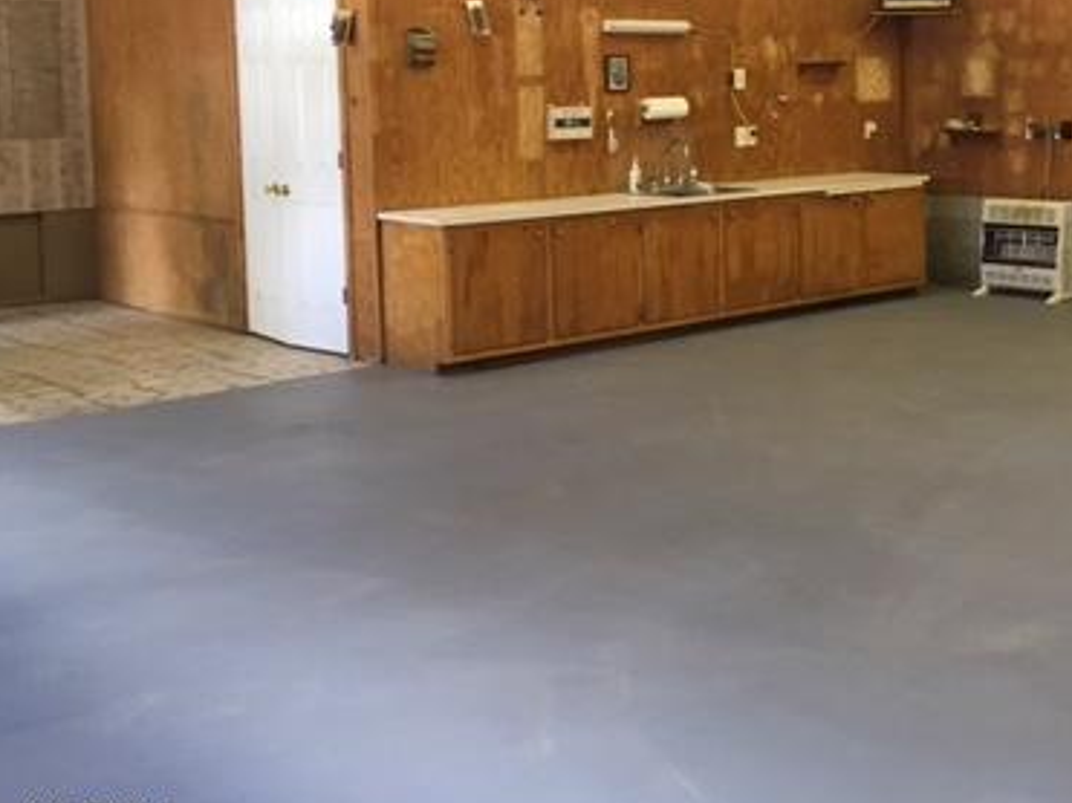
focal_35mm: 50
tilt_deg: -6.6
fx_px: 1548
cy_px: 185
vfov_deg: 28.6
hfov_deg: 37.1
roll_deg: +0.2
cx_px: 824
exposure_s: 1/30
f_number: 2.2
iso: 125
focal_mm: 4.15
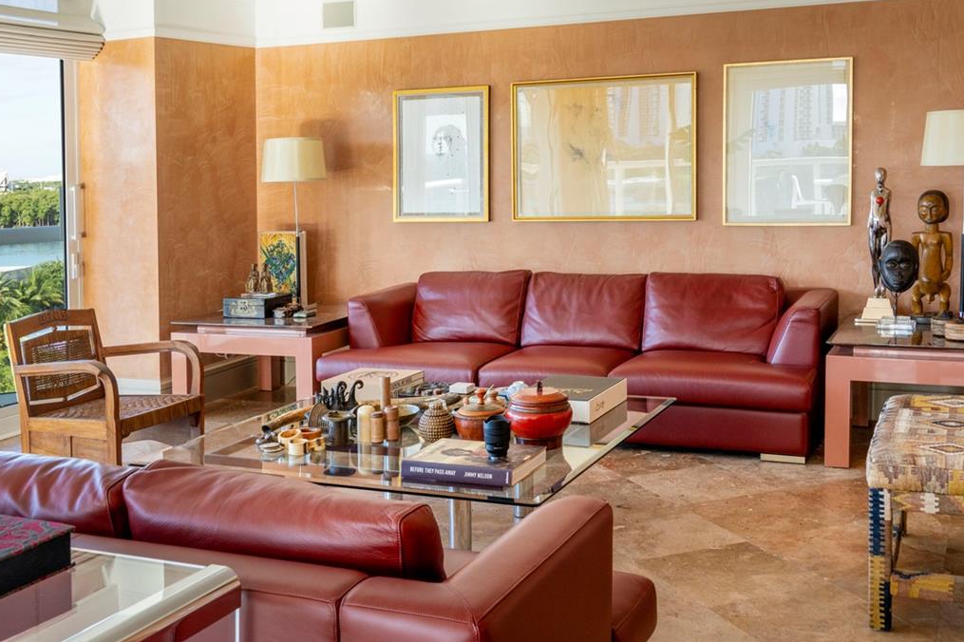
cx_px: 463
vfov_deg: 32.2
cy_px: 185
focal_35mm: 41
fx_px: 1097
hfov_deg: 47.4
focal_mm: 26
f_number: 9.5
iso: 400
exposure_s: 1/500
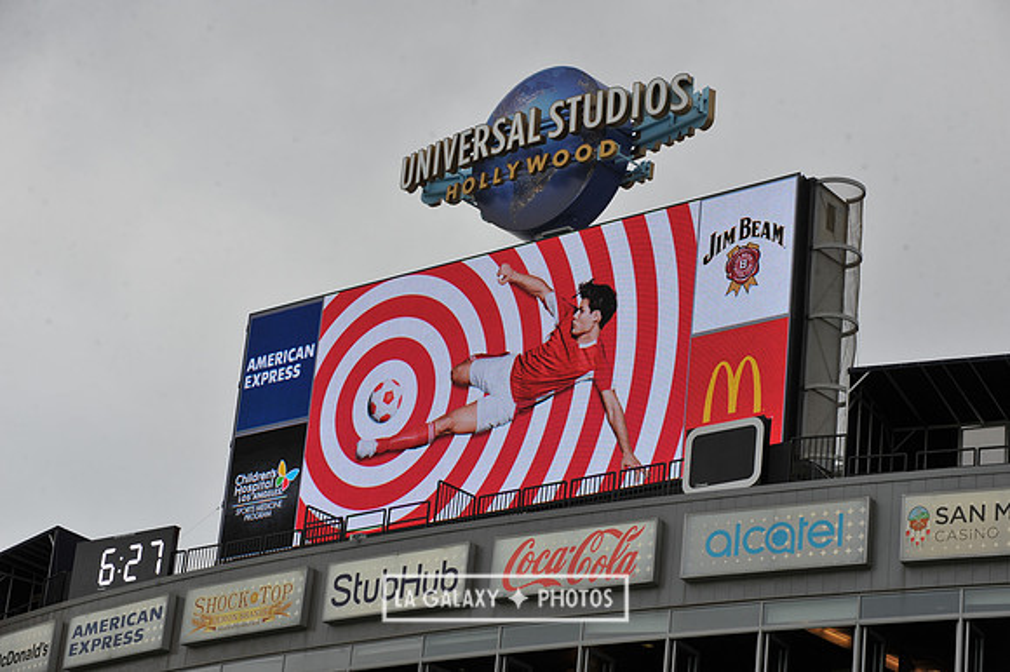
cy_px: 336
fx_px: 2748
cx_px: 505
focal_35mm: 98
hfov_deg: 20.8
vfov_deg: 13.9
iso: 400
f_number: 9
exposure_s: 1/200
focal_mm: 98
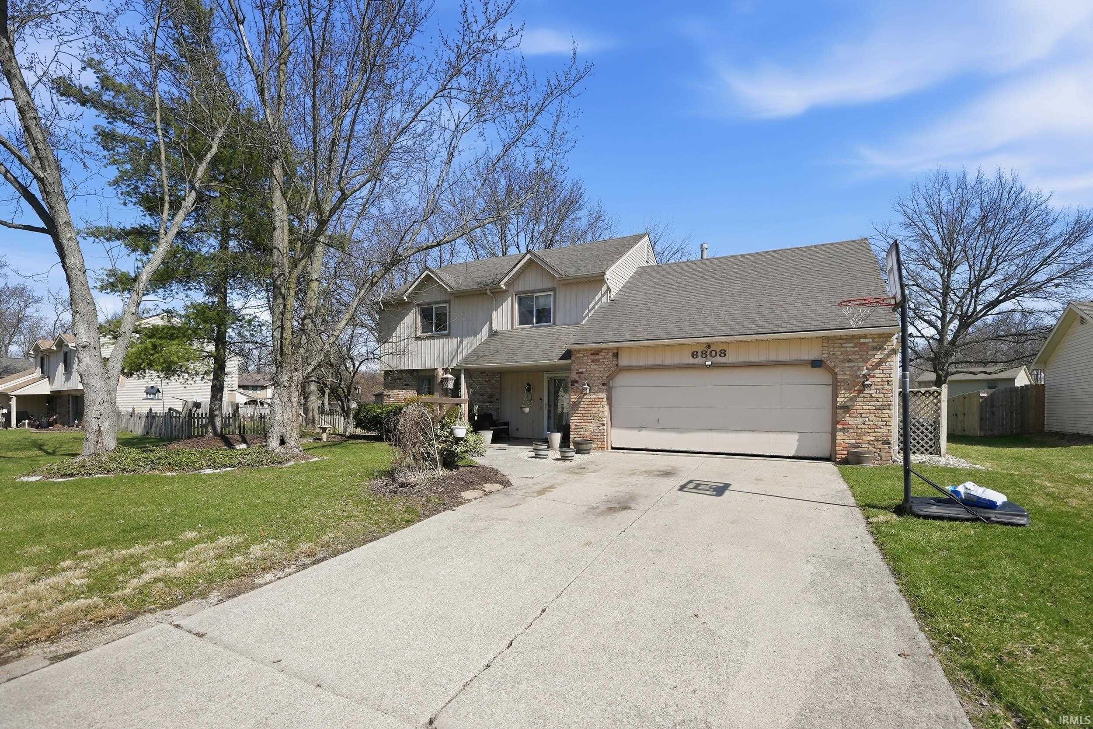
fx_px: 455
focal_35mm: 15
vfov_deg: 77.3
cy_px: 364
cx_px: 546
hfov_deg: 100.4
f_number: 4
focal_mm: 10.5
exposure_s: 1/1250
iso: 100
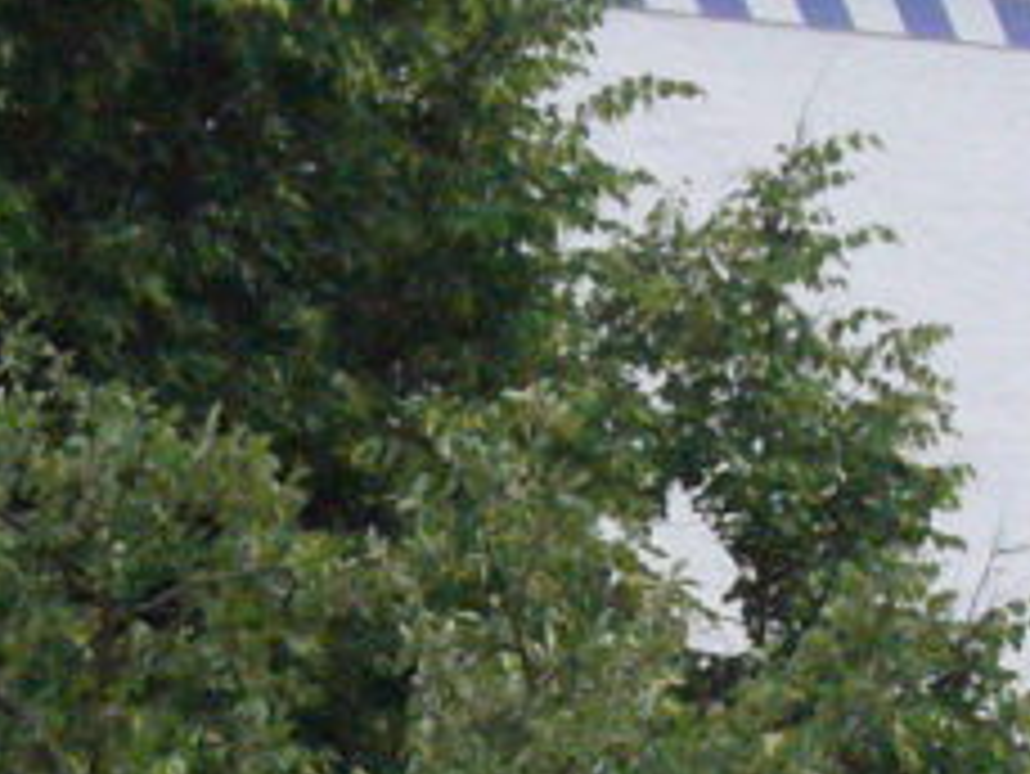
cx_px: 711
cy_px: 968
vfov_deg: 7.8
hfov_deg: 10.5
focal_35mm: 188
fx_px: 5597
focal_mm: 6.9
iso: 400
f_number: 7.1
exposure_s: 1/1000
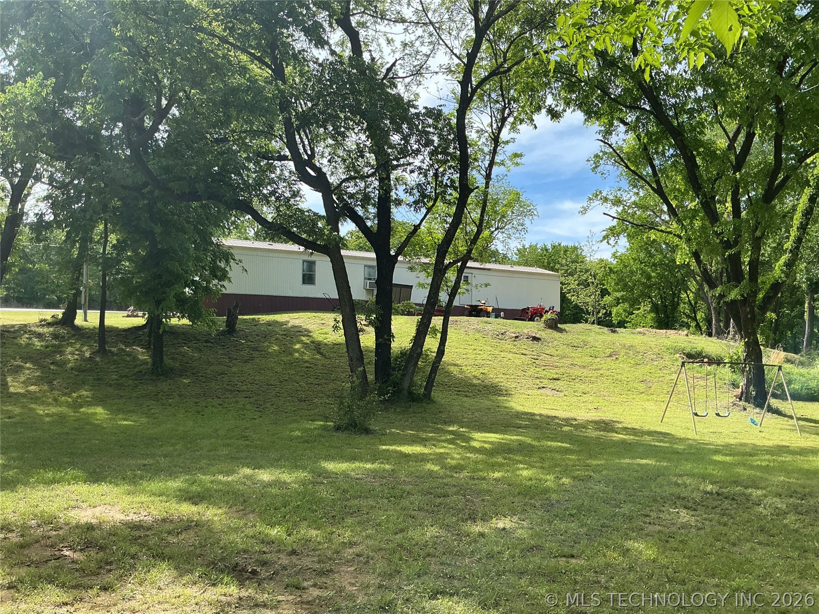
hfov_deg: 61.7
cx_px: 410
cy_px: 307
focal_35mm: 29
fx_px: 686
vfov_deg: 48.2
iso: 25
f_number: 1.8
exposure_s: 1/657
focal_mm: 3
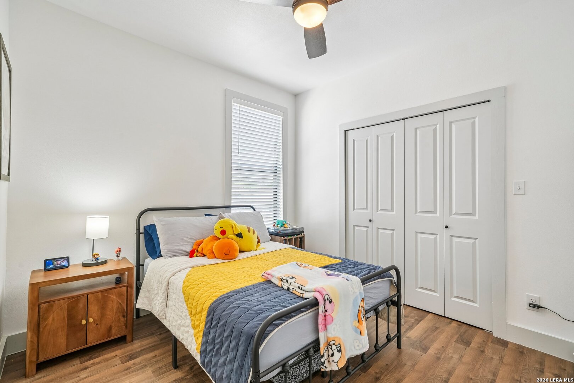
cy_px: 192
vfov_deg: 73.7
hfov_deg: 96.7
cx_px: 287
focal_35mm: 16
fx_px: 255
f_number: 8
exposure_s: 1/50
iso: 800
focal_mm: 16
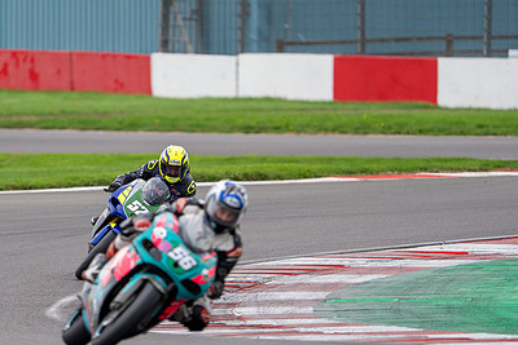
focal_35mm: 580
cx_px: 175
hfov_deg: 3.6
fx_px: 8348
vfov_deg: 2.4
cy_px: 177
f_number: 4.5
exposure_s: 1/500
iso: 200
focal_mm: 400
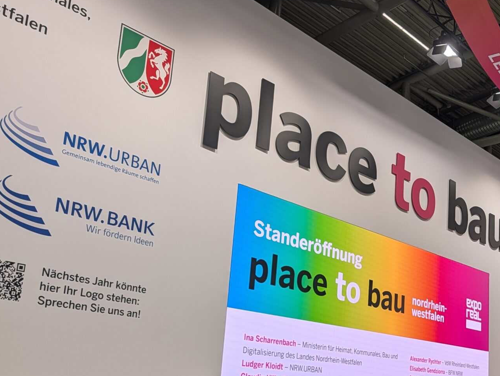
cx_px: 473
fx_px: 694
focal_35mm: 48
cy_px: 252
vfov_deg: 30.1
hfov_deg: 36.5
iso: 21
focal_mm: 6.9
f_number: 1.68
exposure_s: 1/717
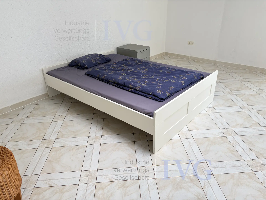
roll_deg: +3.9
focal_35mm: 26
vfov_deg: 53.1
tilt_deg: -29.4
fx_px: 200
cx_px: 133
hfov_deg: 67.3
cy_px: 100
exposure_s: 1/88
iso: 125
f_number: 1.6
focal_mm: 5.96
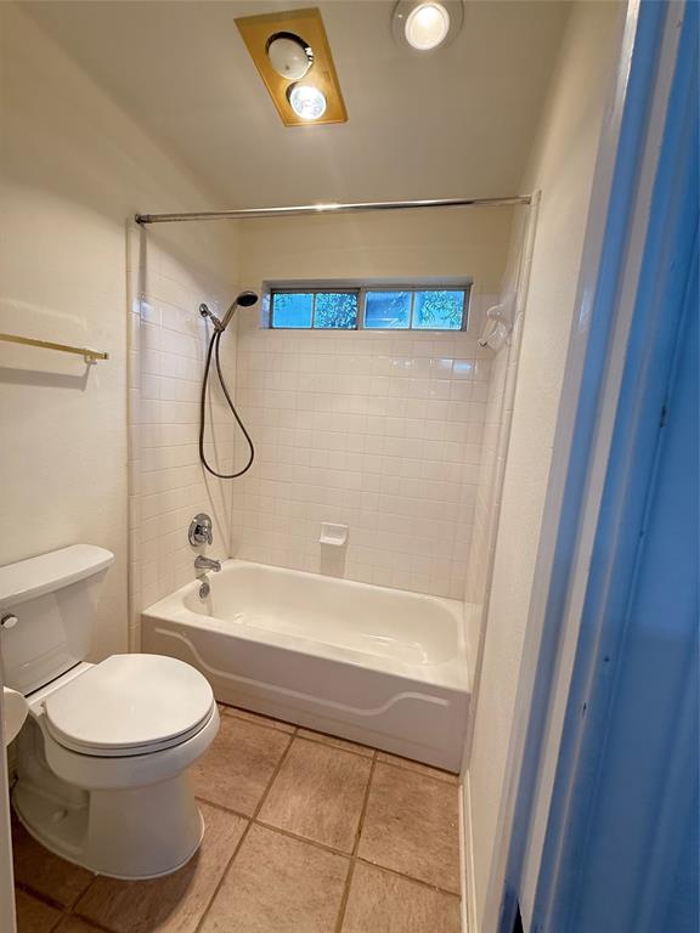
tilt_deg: -6.9
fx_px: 377
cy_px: 466
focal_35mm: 14
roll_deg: -4.5
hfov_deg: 85.7
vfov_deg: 102.1
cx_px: 350
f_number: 2.2
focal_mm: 2.22
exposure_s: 1/120
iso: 160
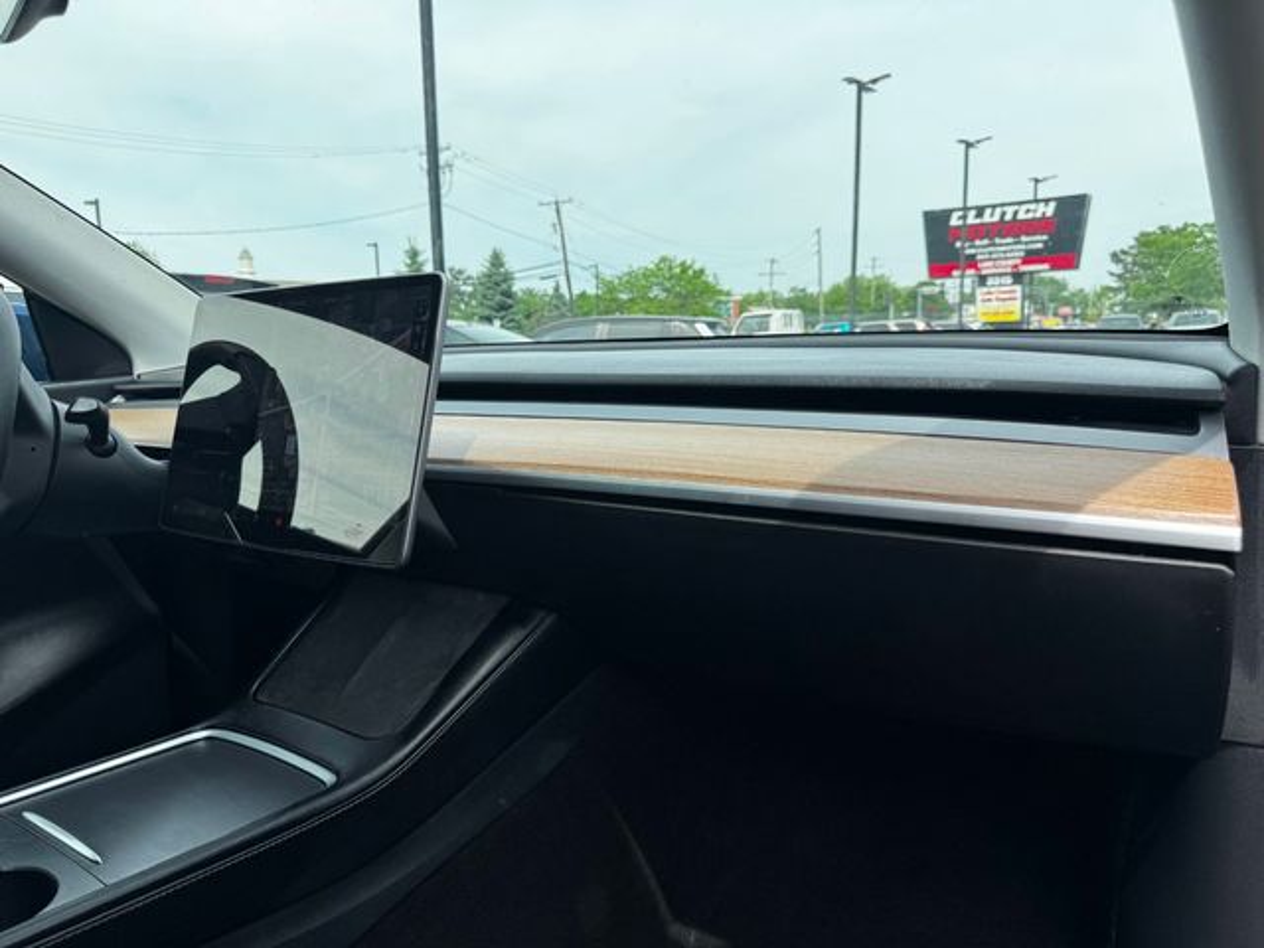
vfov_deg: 56.8
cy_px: 474
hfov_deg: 71.6
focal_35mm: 24
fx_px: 876
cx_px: 632
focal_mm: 6.76
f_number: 1.78
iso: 80
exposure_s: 1/2415
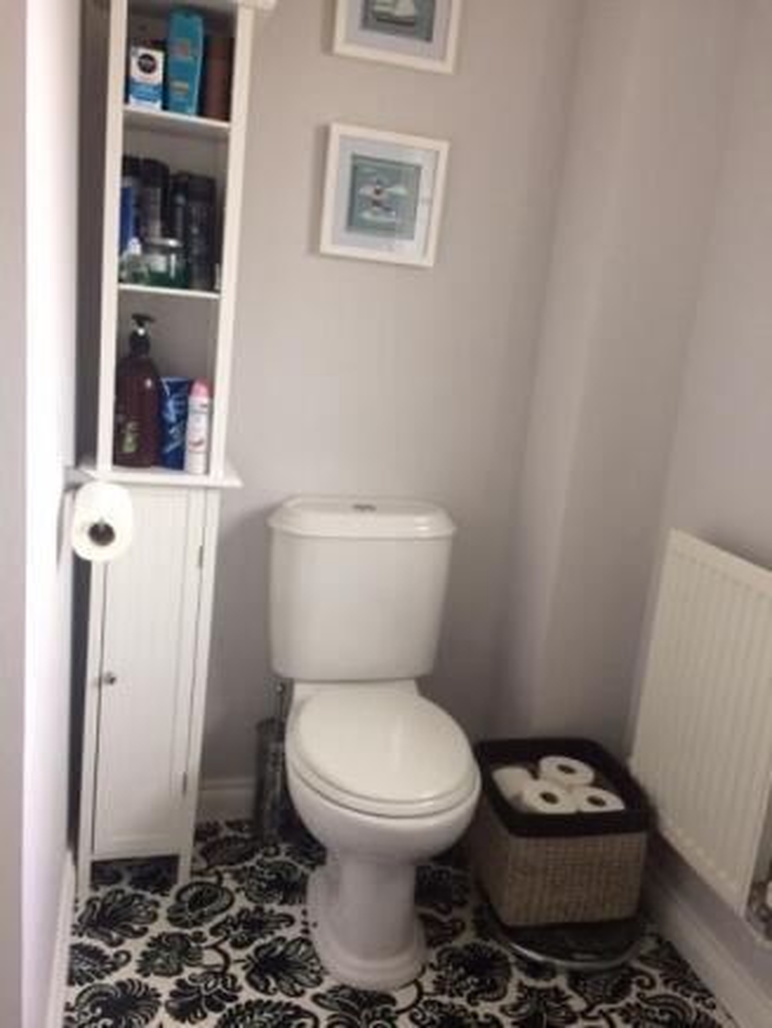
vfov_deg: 61.6
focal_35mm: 29
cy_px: 514
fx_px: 862
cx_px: 386
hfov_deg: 48.2
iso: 50
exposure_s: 1/33
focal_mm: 4.15
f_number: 2.2
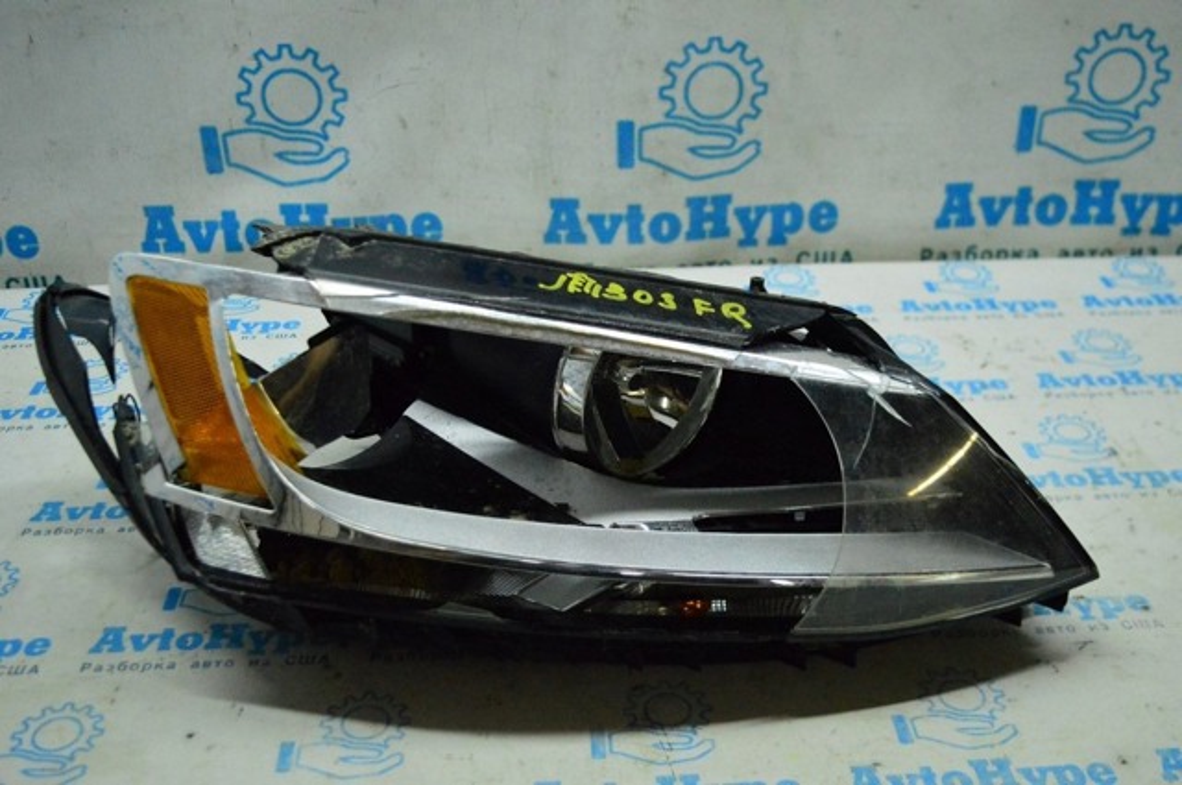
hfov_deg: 48.0
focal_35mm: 40
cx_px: 591
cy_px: 392
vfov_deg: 32.9
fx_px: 1328
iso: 6400
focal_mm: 27
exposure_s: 1/1000
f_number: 4
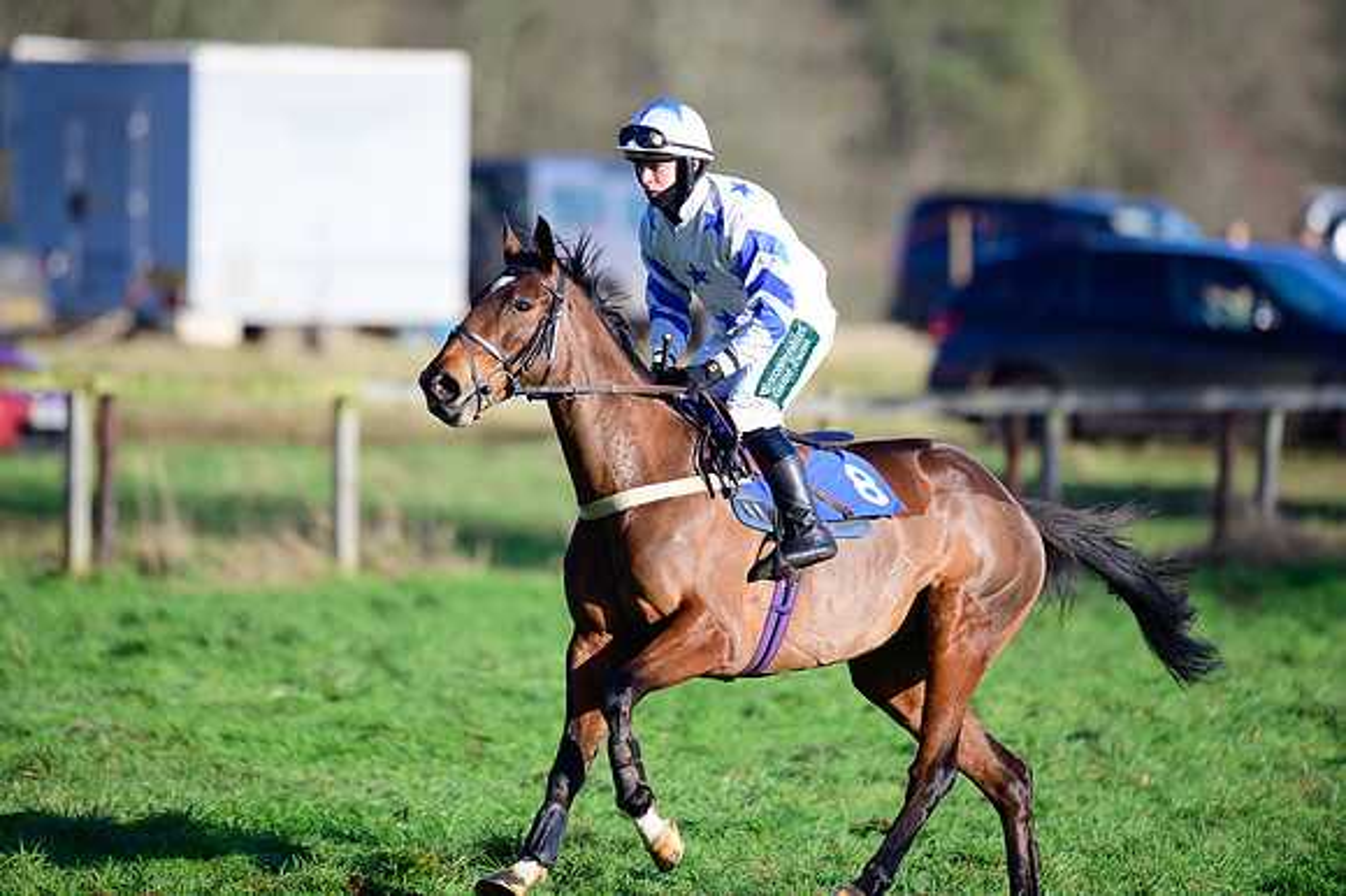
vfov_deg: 3.4
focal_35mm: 400
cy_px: 448
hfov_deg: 5.2
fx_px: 14946
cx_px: 673
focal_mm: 400
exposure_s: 1/2000
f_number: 5
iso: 400
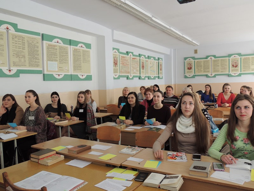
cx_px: 127
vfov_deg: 46.8
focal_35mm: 30
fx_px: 220
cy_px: 96
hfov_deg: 60.0
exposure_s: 1/30
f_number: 3.1
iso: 100
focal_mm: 5.3
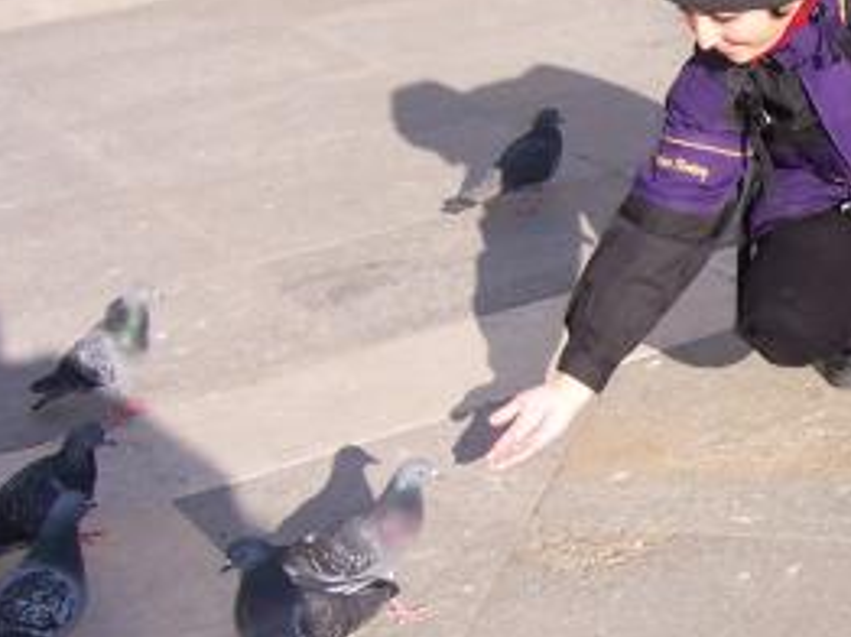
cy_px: 390
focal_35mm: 88
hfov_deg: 20.8
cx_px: 1010
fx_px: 2161
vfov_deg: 16.7
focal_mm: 6
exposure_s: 1/750
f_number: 3
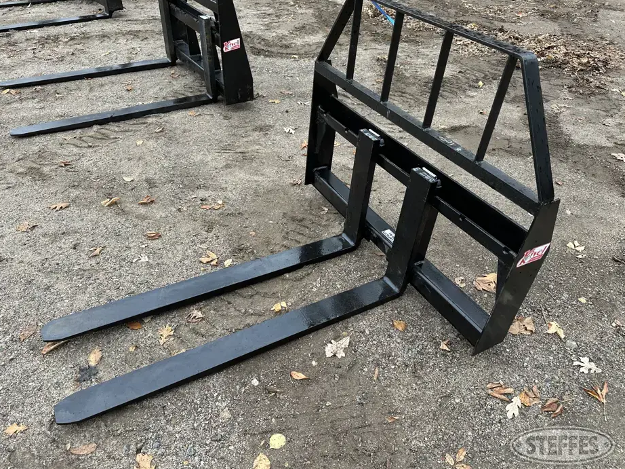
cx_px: 304
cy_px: 228
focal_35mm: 25
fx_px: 451
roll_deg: -1.7
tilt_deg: -36.6
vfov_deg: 54.9
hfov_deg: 69.4
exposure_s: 1/477
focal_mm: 6.86
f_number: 1.78
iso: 80
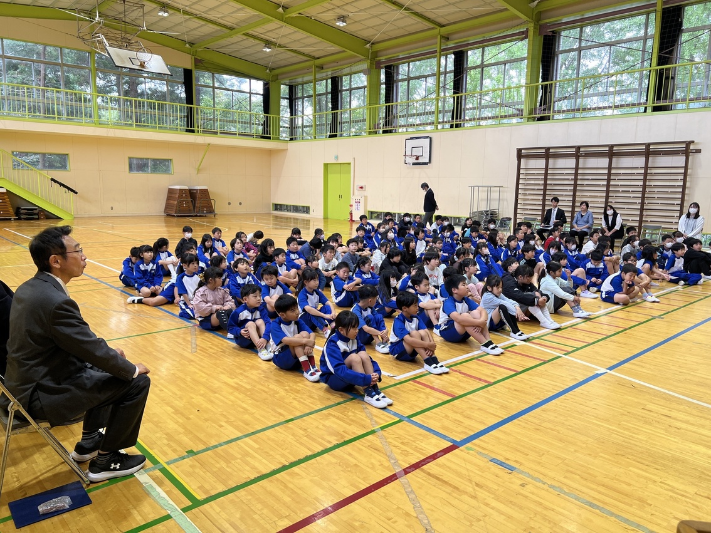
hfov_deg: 67.3
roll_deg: -1.2
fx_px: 534
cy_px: 266
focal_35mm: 26
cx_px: 356
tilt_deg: -8.0
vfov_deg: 53.1
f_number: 1.5
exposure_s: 1/100
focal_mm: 5.7
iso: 40
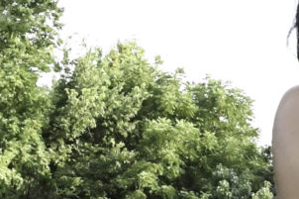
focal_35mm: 229
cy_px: 584
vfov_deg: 5.6
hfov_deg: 8.9
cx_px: 342
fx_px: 1901
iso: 4000
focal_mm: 24
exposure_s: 1/500
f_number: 11
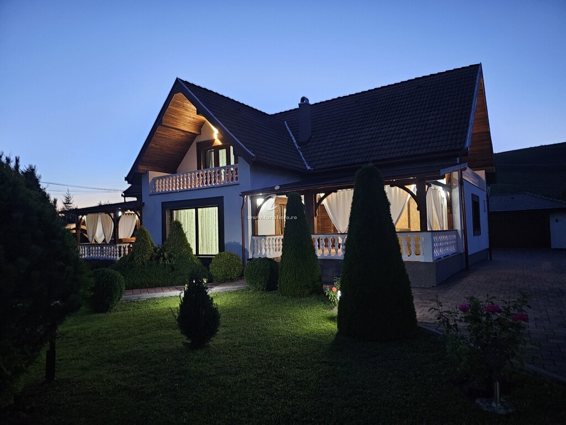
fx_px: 376
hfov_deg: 73.9
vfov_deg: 58.9
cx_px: 283
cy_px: 212
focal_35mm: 23
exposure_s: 1/25
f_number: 1.7
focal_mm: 6.3
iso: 1000
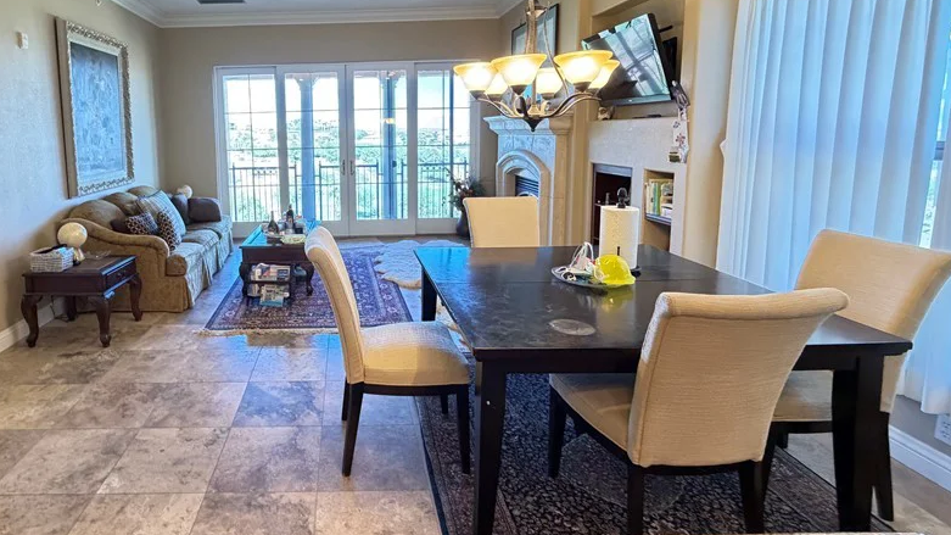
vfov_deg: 54.9
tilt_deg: -5.8
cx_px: 340
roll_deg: +1.5
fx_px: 504
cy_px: 186
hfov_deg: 84.4
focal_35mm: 20
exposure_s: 1/60
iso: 640
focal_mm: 2.22
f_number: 2.2
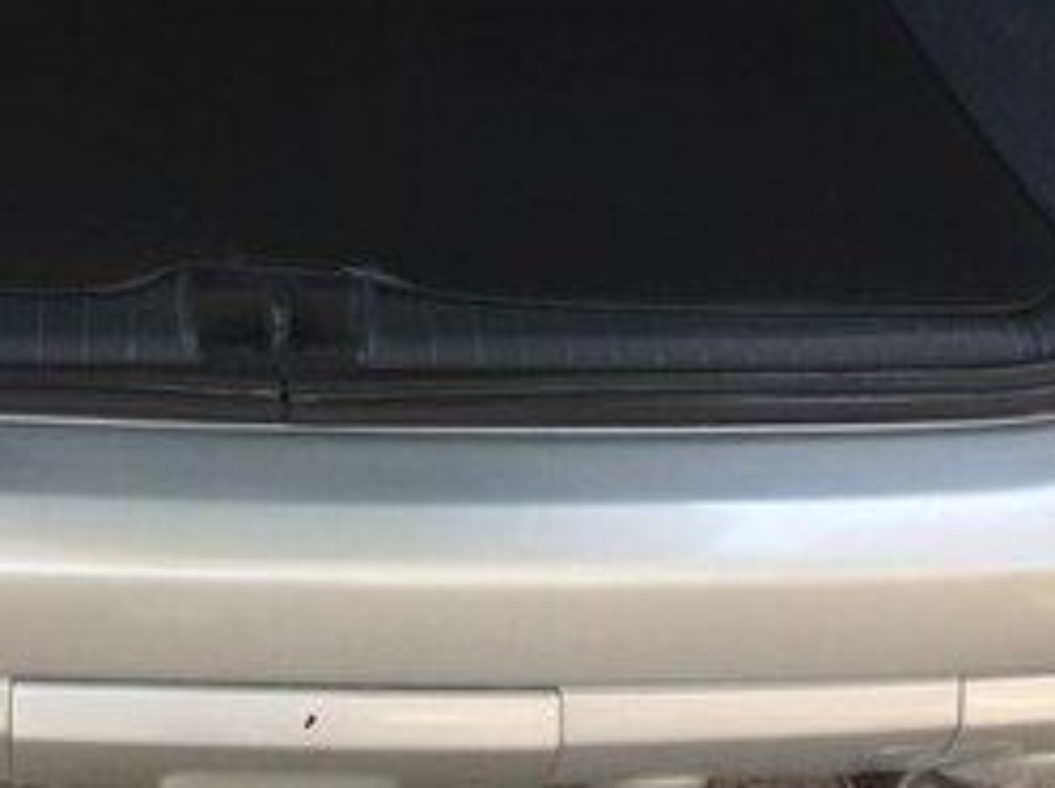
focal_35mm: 77
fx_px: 2343
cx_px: 174
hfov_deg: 24.8
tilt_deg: -20.7
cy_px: -197
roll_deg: +1.2
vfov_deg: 18.0
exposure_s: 1/100
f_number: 2.2
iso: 50
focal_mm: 4.15
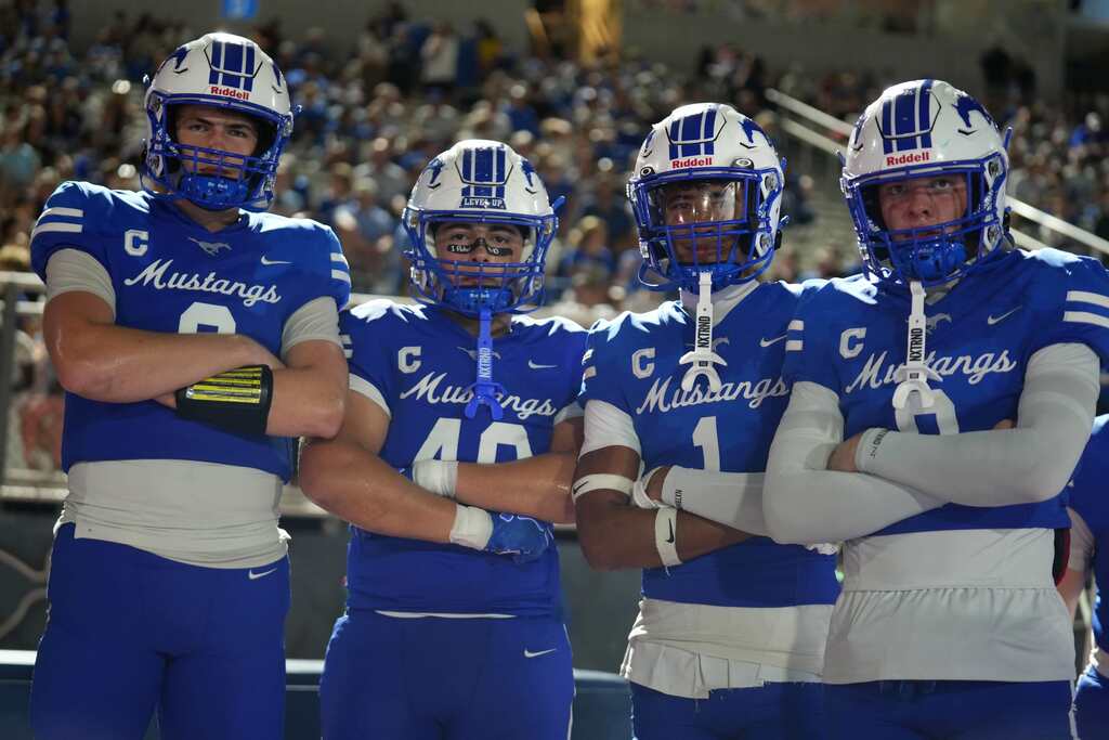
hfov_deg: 27.7
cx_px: 554
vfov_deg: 18.7
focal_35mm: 73
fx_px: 2249
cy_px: 370
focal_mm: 73
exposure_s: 1/160
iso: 3200
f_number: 2.8
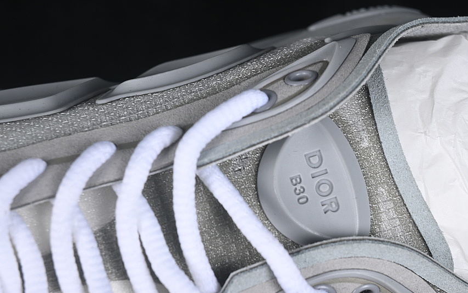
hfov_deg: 21.4
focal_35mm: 97
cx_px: 288
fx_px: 1237
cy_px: 188
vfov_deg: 13.5
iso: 160
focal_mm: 50
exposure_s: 1/80
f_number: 7.1
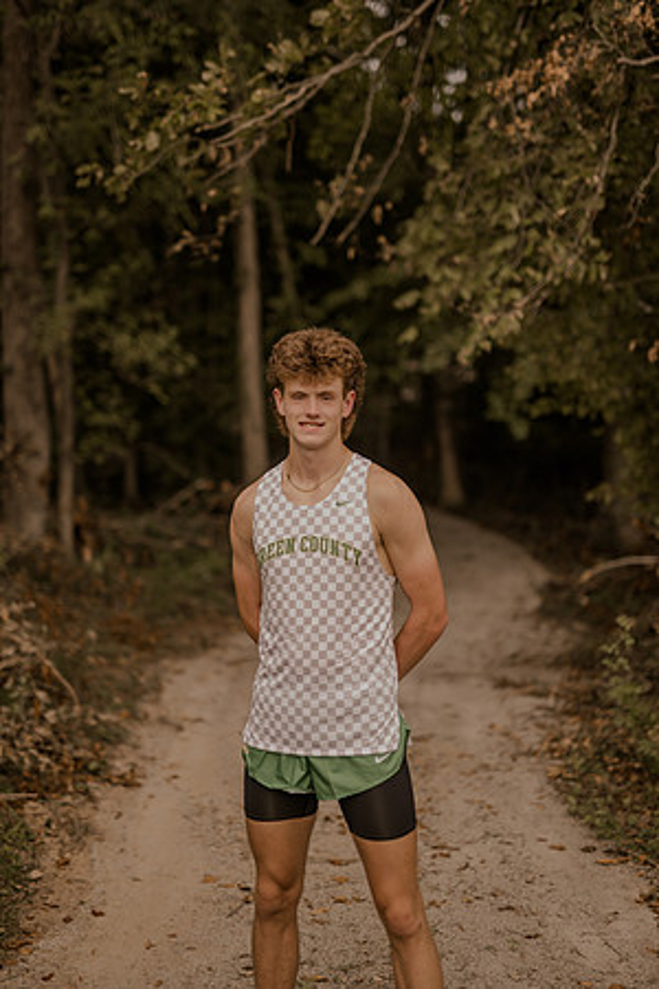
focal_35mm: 50
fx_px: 1373
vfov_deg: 39.6
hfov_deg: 27.0
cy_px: 494
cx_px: 330
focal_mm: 50
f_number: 1.4
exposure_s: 1/1000
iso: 64
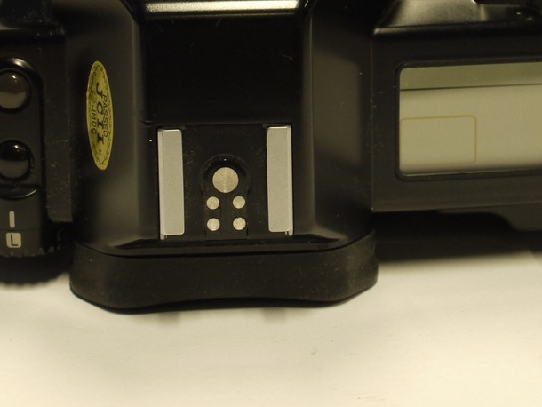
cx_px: 287
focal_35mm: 118
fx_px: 1848
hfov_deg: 16.7
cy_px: 8
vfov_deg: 12.4
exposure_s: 1/15
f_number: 8
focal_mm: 30
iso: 400
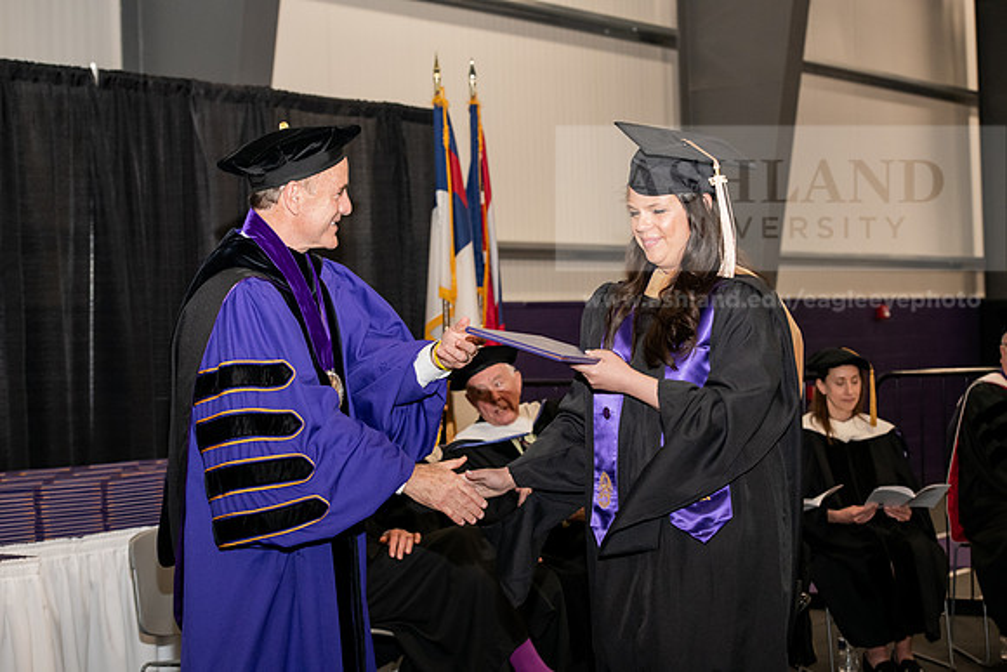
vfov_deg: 18.2
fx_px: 2098
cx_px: 504
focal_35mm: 75
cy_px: 336
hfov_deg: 27.0
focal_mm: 75
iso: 2000
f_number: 5.6
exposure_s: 1/200
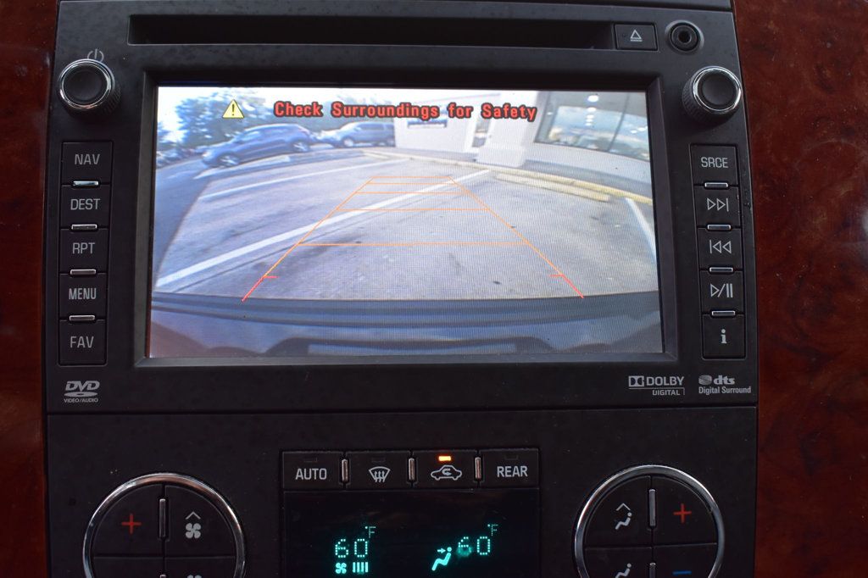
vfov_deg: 30.8
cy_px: 289
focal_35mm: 44
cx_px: 434
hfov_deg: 45.0
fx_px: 1048
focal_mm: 29
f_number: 7.1
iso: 400
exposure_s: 1/30
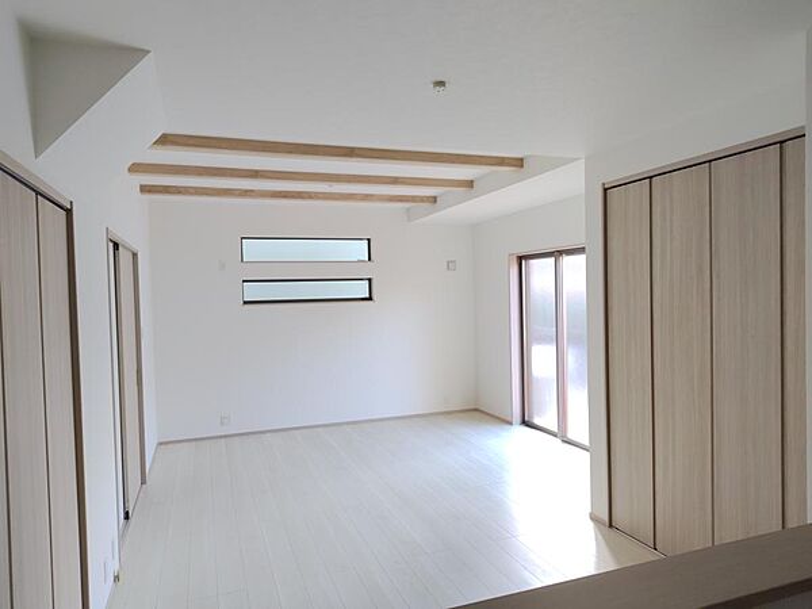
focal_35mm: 23
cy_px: 304
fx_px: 540
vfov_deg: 58.9
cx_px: 406
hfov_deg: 73.9
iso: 155
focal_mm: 5.56
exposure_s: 1/120
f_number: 1.88
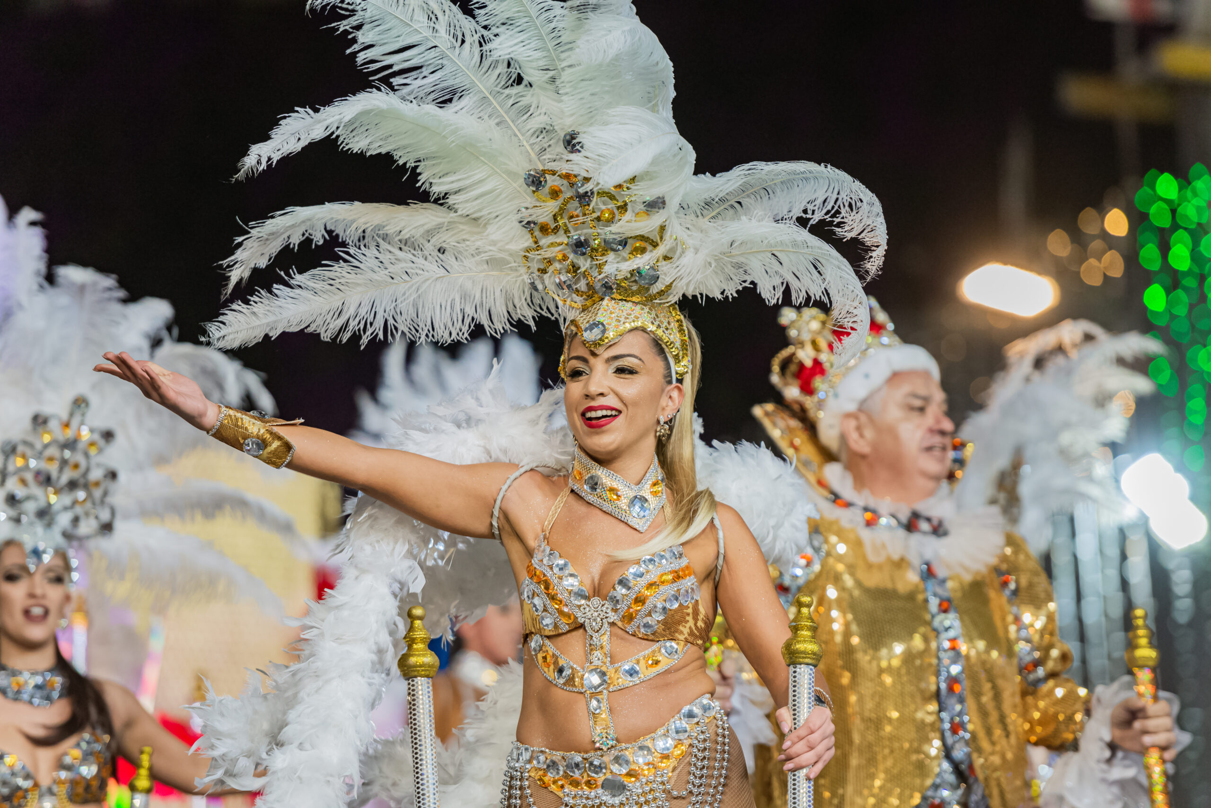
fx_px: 6057
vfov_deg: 7.6
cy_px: 404
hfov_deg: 11.4
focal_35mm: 180
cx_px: 606
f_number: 2.8
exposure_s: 1/1000
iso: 1600
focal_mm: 180
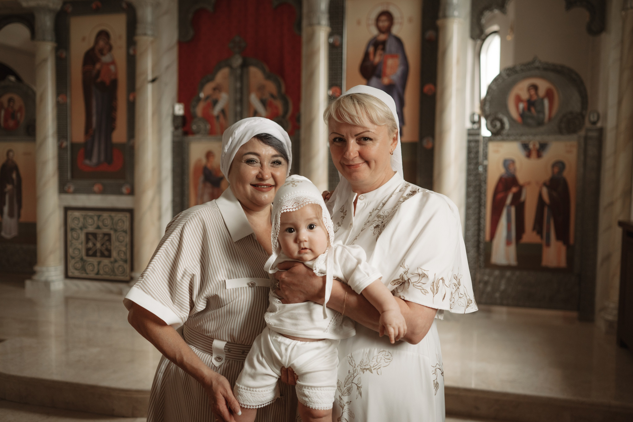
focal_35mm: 35
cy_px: 211
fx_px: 616
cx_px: 316
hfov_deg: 54.4
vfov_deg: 37.9
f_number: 2.2
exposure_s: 1/250
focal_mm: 35
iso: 500
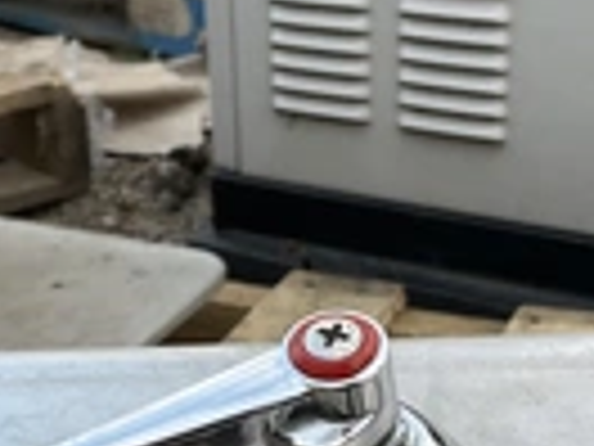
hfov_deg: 22.2
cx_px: 270
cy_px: 387
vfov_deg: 16.6
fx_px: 1510
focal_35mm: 88
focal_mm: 3
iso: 25
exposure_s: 1/122
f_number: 1.8
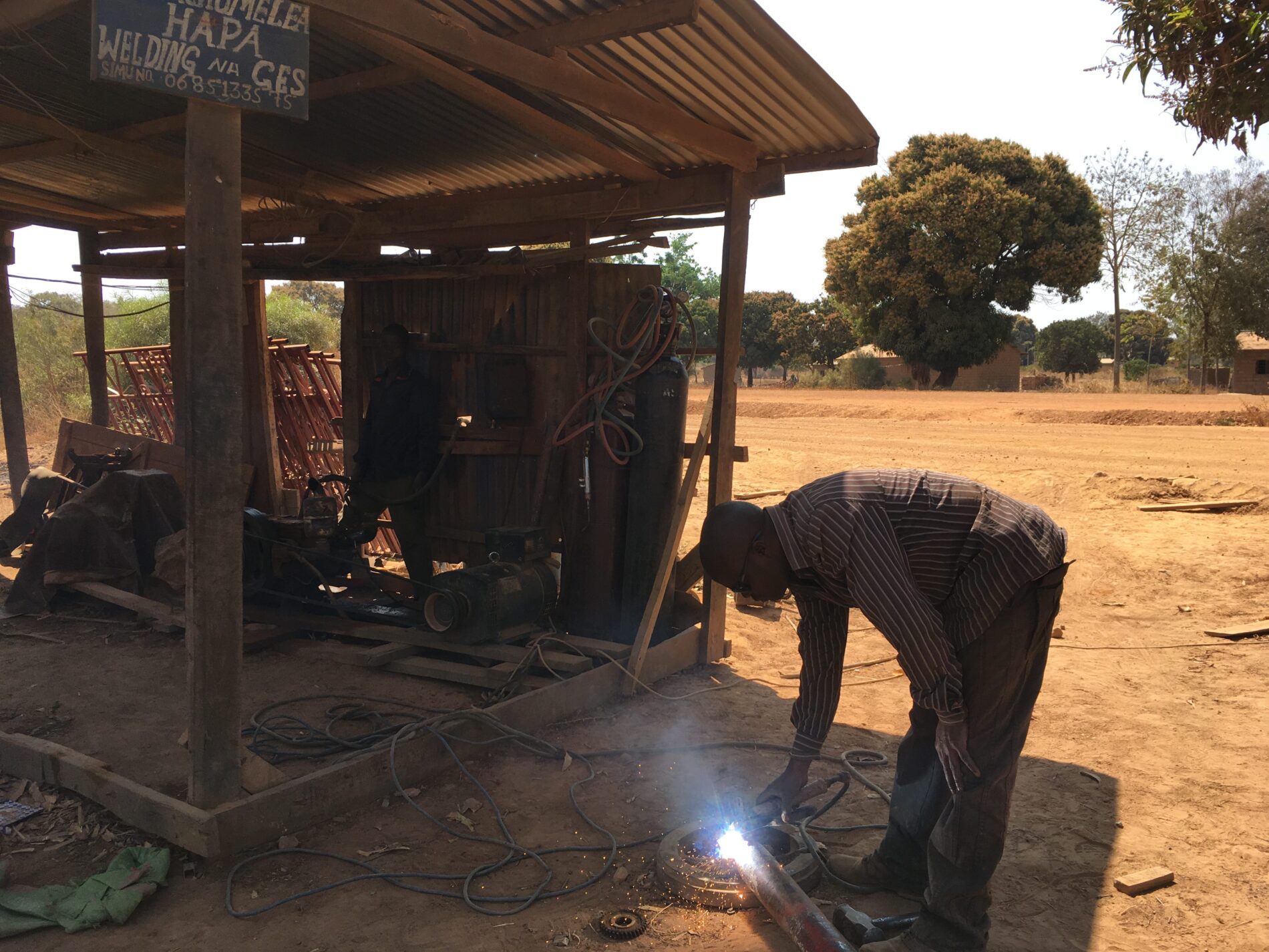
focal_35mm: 29
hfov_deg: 61.7
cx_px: 634
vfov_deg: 48.2
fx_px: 1063
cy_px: 476
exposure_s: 1/818
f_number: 2.2
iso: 25
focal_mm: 4.15
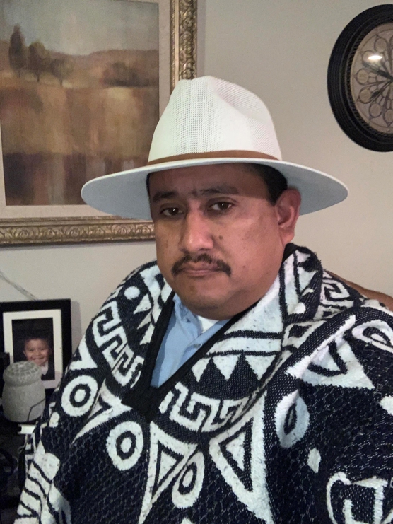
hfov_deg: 44.2
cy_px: 262
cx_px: 196
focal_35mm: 32
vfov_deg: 56.8
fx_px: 484
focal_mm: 2.87
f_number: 2.2
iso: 320
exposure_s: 1/24
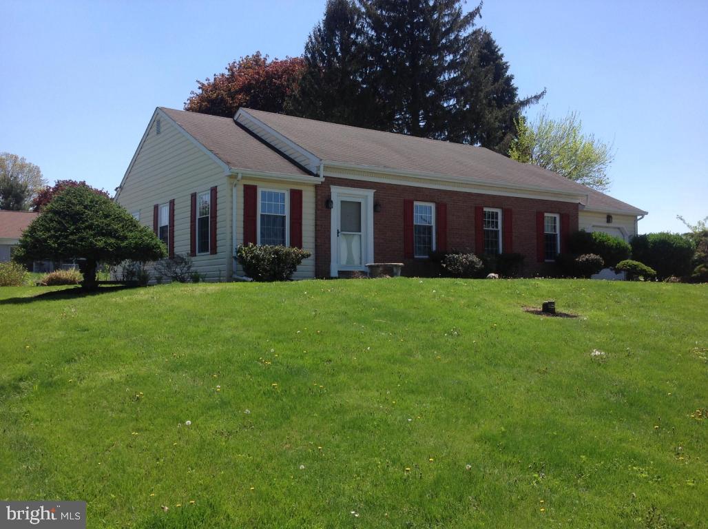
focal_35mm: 35
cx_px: 354
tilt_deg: +1.7
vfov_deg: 40.6
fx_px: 715
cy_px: 264
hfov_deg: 52.7
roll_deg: -0.8
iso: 50
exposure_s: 1/1513
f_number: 2.4
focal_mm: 4.28
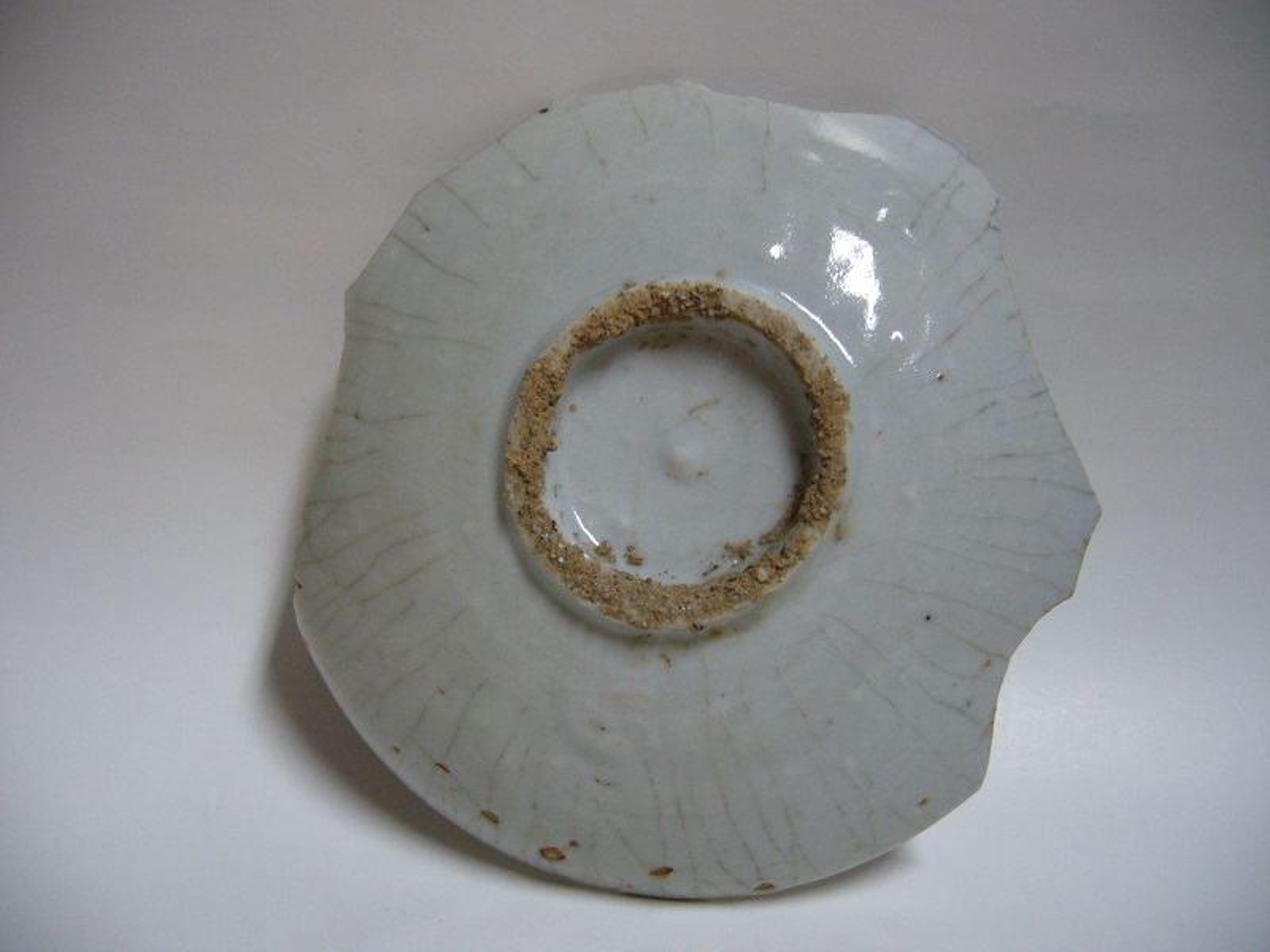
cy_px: 476
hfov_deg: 52.6
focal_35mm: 35
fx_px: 1284
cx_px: 635
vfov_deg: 40.7
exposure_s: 1/13
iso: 200
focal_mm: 5.8
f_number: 2.8
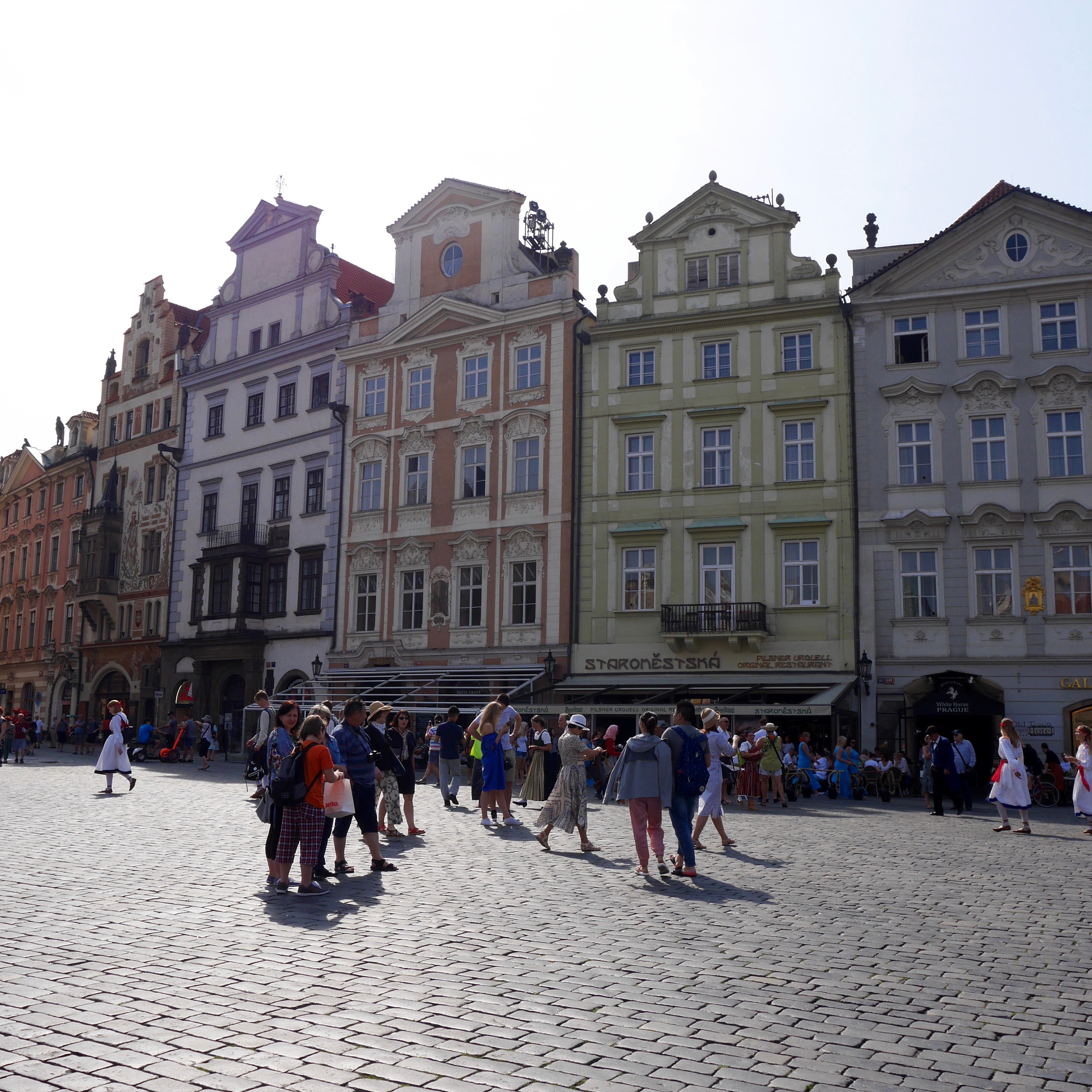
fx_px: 1178
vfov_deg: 49.7
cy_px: 546
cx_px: 536
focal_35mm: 33
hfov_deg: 49.7
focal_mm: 14
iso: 200
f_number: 9
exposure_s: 1/640
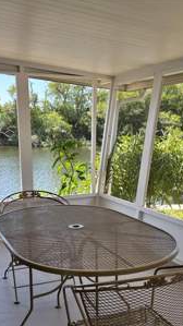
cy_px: 192
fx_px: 363
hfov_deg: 28.3
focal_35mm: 42
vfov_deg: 48.1
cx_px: 93
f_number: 1.78
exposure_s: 1/840
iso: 100
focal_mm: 6.76
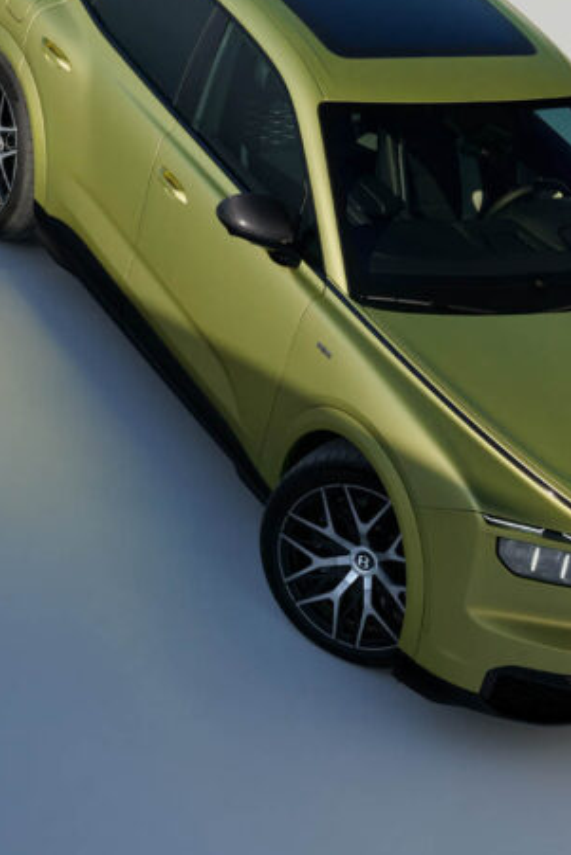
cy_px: 472
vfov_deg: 20.4
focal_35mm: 100
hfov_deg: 13.7
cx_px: 401
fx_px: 2377
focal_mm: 44
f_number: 7.1
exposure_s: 1/500
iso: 180
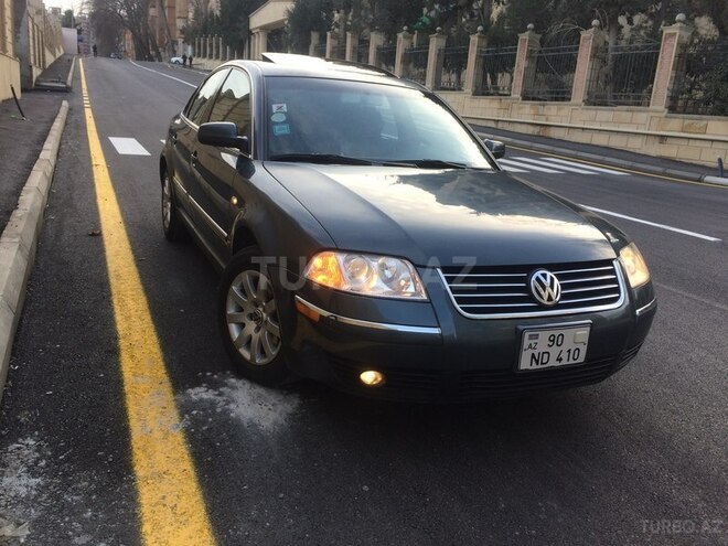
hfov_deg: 61.7
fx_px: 610
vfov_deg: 48.2
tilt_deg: -14.7
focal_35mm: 29
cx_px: 364
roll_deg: -4.0
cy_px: 273
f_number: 2.2
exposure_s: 1/370
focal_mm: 4.15
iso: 32
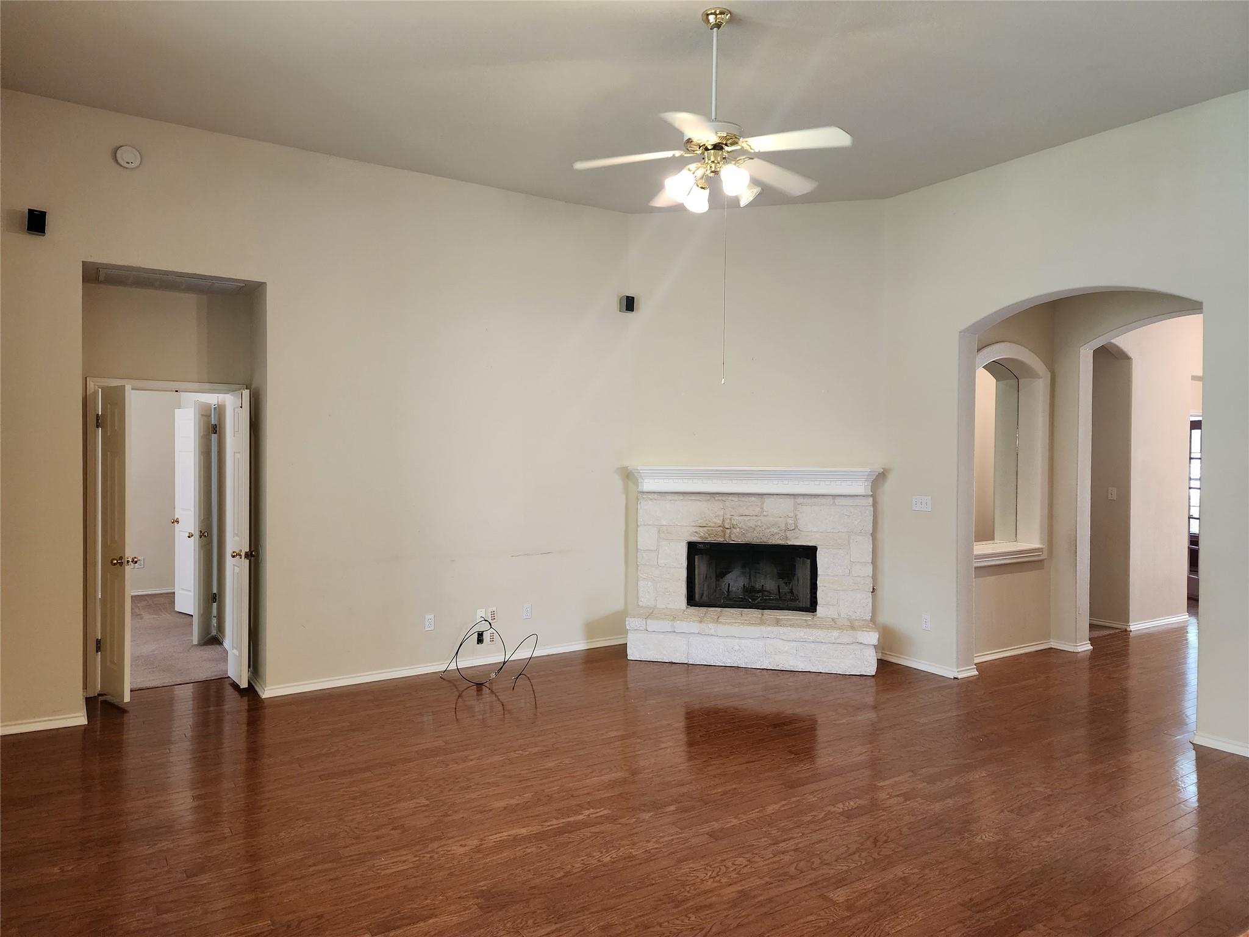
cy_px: 468
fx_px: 830
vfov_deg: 58.9
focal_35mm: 23
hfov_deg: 73.9
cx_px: 624
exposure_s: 1/120
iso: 320
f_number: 1.8
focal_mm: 6.4
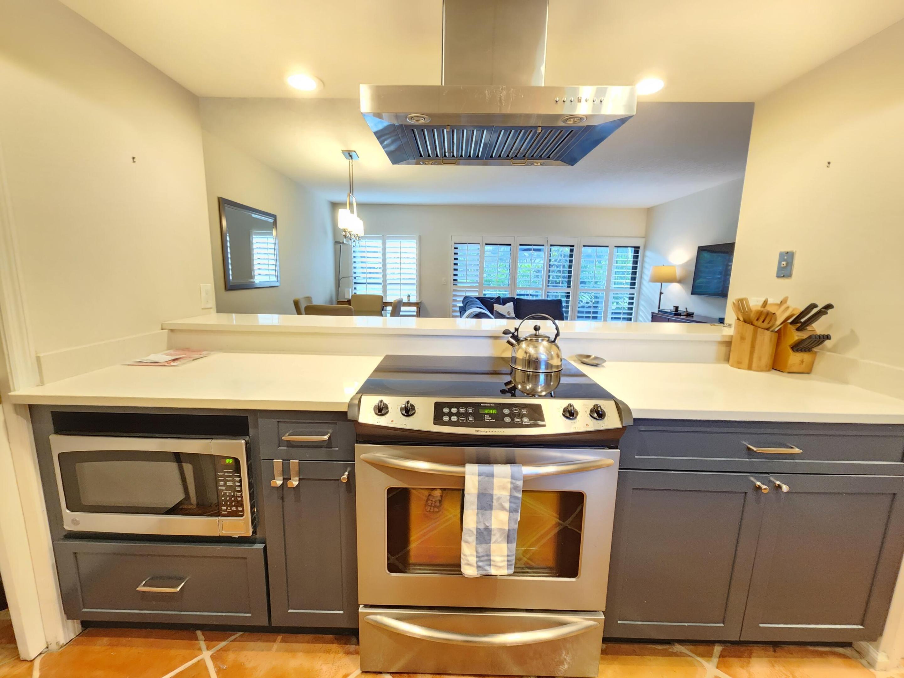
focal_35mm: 13
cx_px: 452
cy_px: 339
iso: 640
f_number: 2.2
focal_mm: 2.2
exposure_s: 1/30
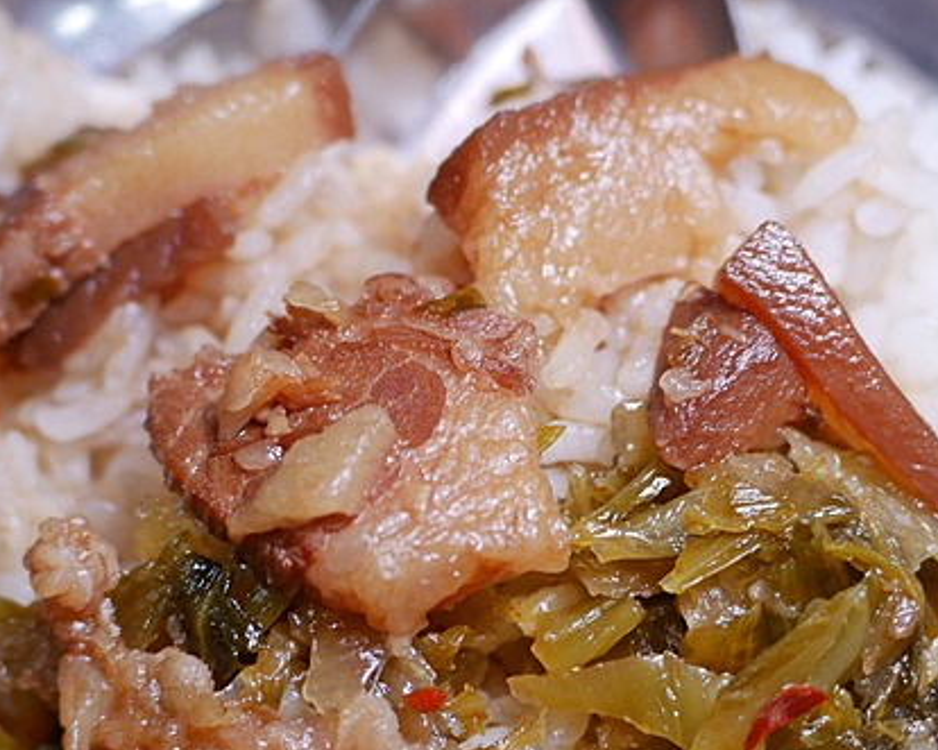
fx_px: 1832
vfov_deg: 23.1
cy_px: 443
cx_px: 530
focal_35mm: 66
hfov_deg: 28.7
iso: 200
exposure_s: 1/60
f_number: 2.5
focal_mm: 14
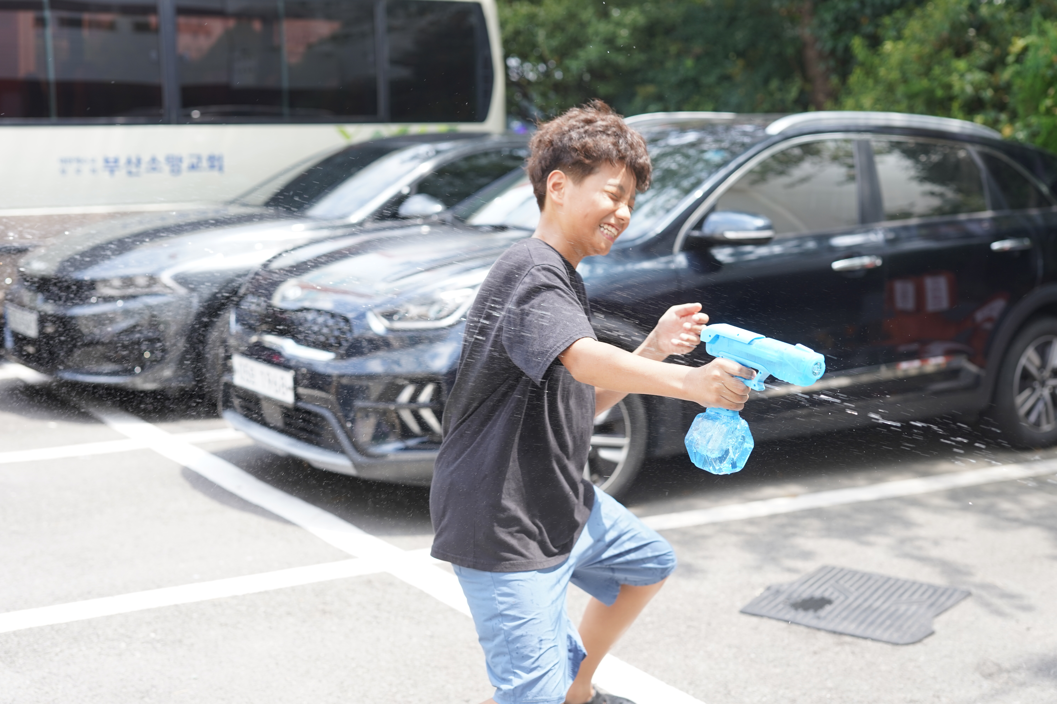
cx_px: 528
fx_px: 1468
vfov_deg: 27.0
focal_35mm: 50
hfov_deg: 39.6
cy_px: 352
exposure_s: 1/500
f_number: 2.8
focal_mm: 50
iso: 250
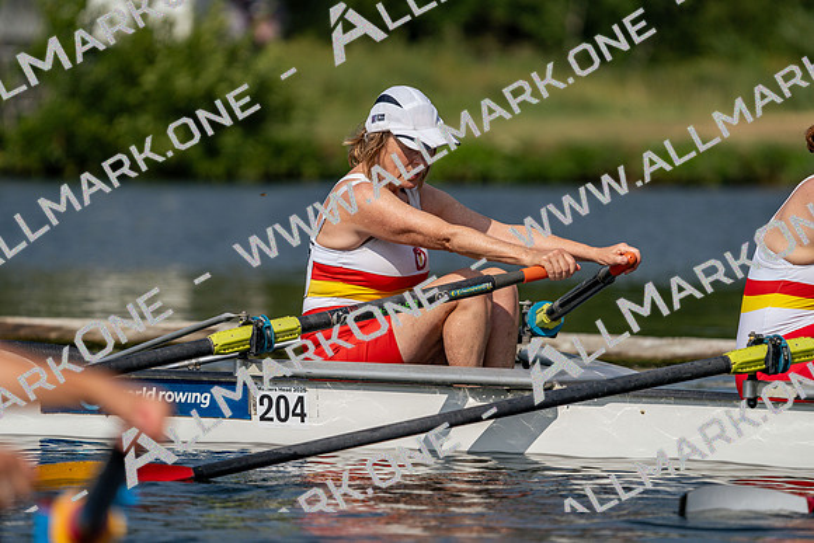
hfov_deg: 5.5
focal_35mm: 374
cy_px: 272
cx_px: 407
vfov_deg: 3.7
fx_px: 8458
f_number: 6.3
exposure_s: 1/1600
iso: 125
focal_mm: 374
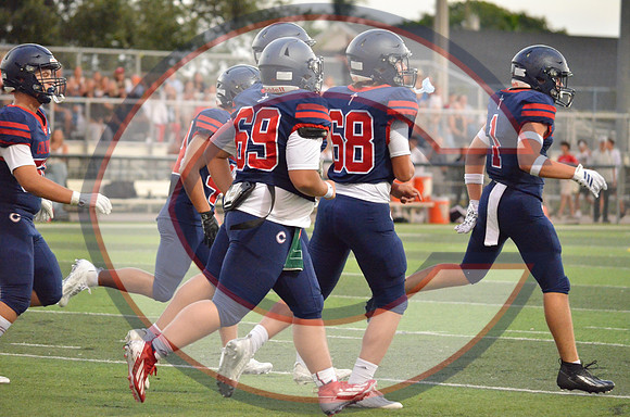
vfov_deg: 5.4
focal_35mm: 255
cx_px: 315
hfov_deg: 8.1
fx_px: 4453
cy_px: 208
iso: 4500
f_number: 5
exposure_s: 1/500
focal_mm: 170
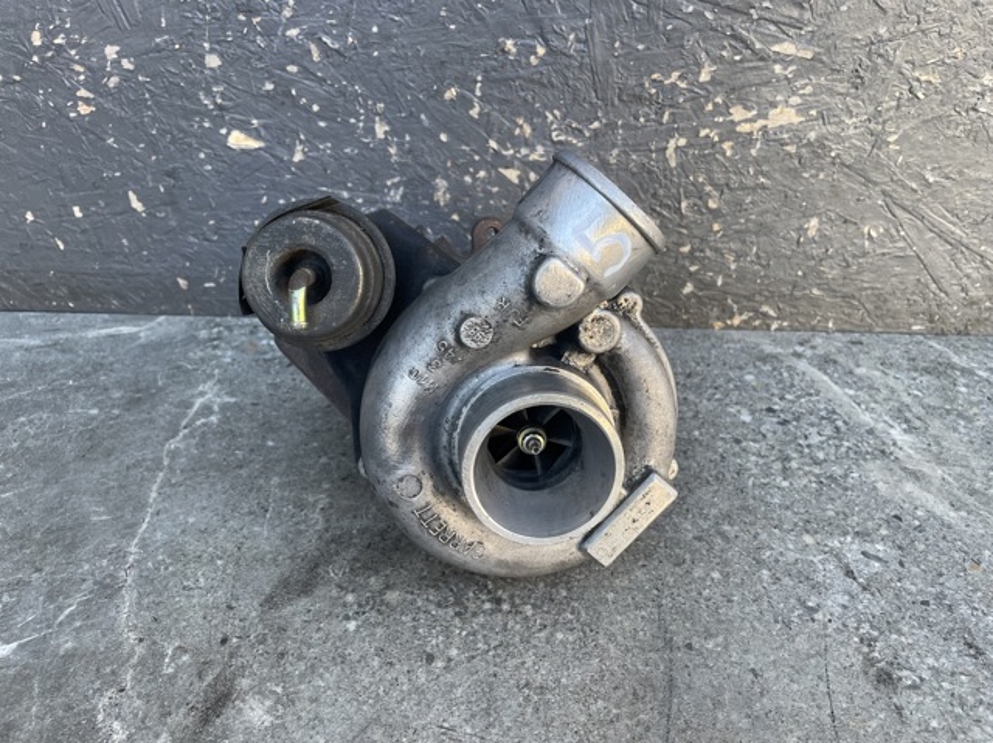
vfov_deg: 53.0
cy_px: 372
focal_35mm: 26
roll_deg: +0.4
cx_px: 496
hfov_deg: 67.3
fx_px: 745
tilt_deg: -31.3
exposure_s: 1/121
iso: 80
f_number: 1.6
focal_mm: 4.2
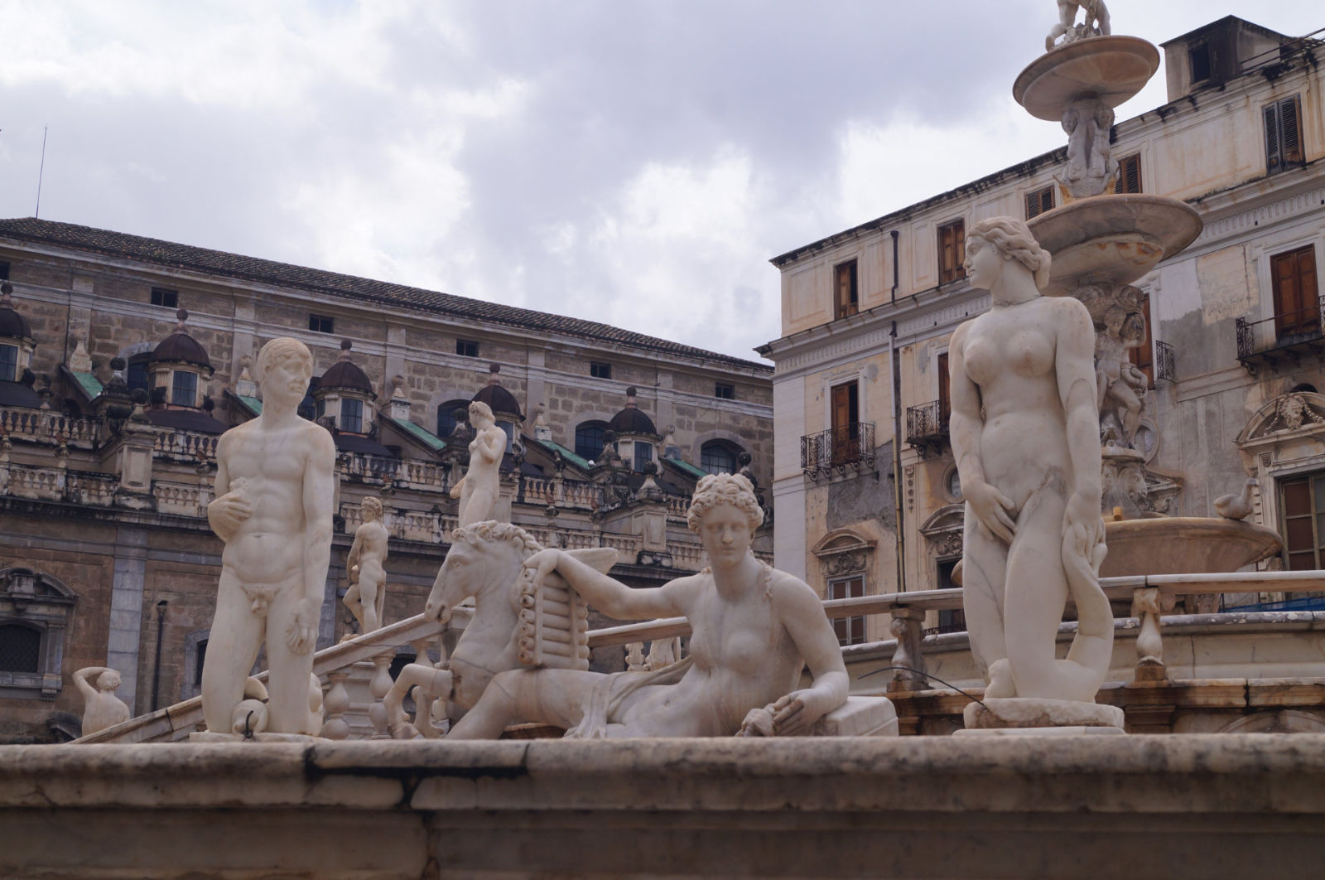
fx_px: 1654
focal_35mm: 45
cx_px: 662
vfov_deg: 29.8
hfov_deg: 43.7
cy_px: 440
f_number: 13
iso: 100
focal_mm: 30
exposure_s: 1/125
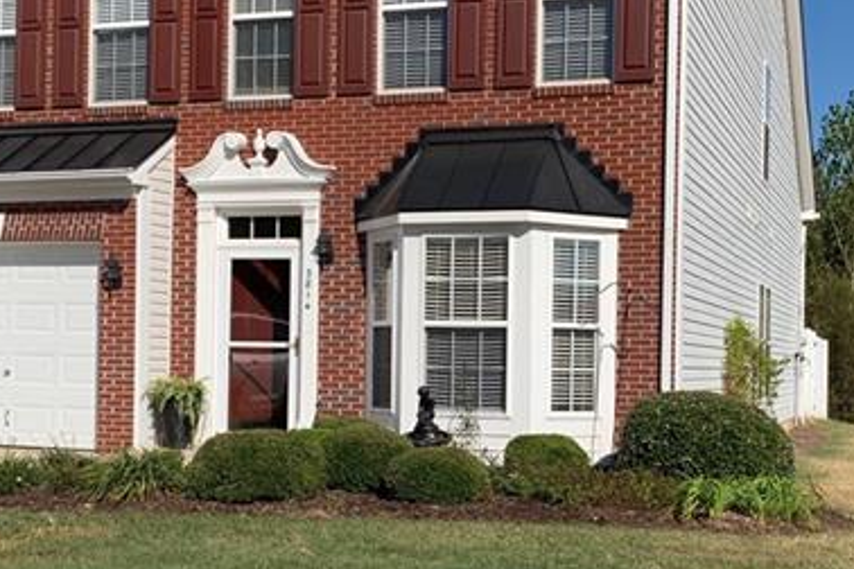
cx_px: 506
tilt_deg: +1.4
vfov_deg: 24.6
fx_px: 1305
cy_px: 339
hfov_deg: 36.1
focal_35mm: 55
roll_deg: -0.7
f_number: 1.8
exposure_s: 1/3401
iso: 25
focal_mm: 4.25
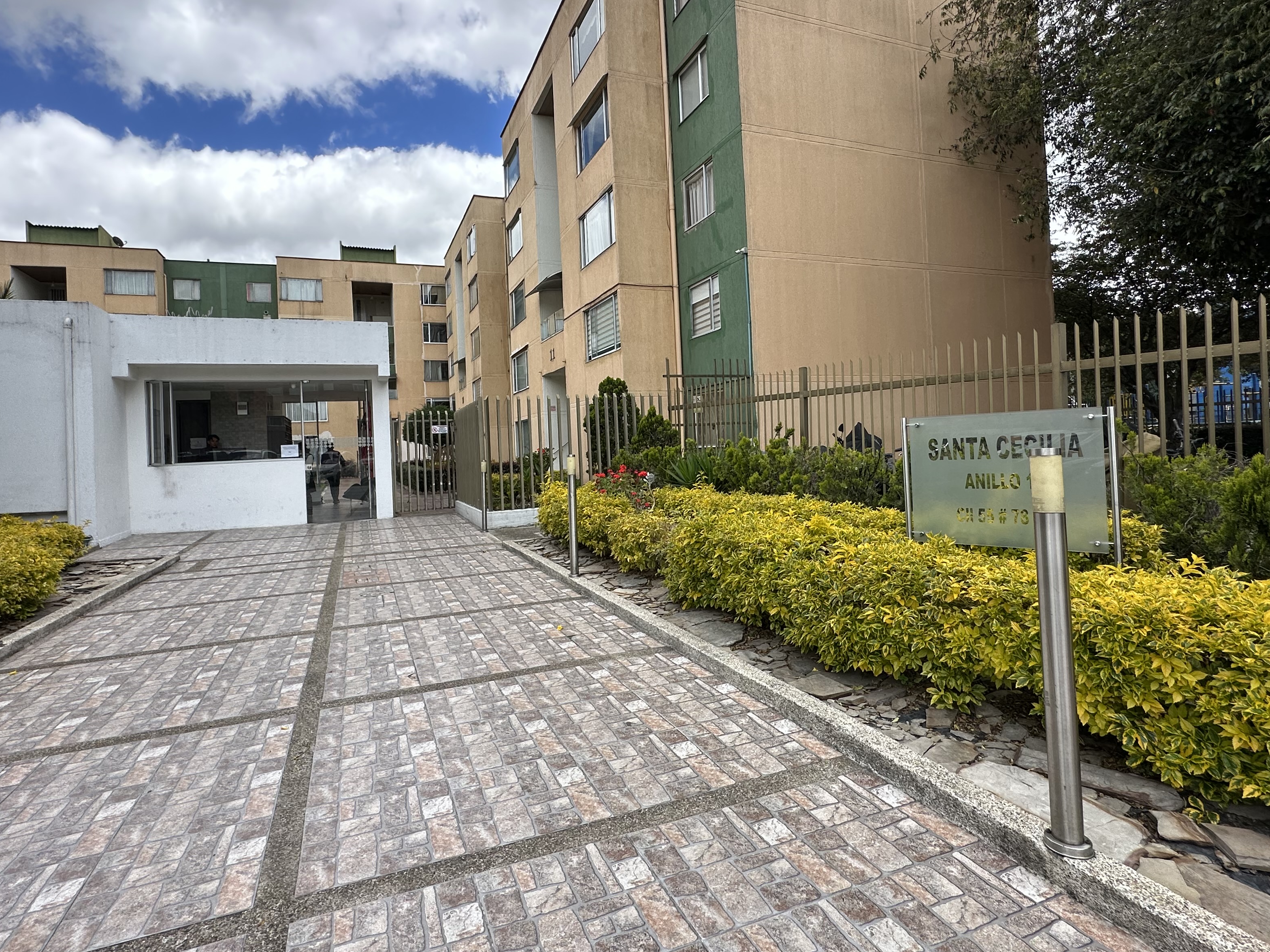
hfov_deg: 87.7
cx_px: 605
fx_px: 660
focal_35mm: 18
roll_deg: +2.9
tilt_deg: +0.7
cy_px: 436
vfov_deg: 71.5
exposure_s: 1/917
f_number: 2.2
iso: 40
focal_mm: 2.22
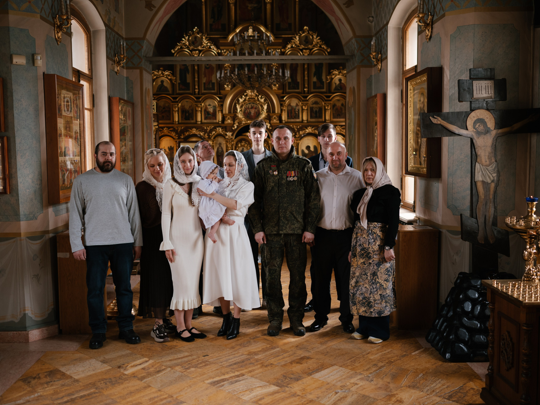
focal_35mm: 39
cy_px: 203
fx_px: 608
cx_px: 262
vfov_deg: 36.8
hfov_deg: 47.9
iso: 320
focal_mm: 35
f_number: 1.8
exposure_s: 1/250
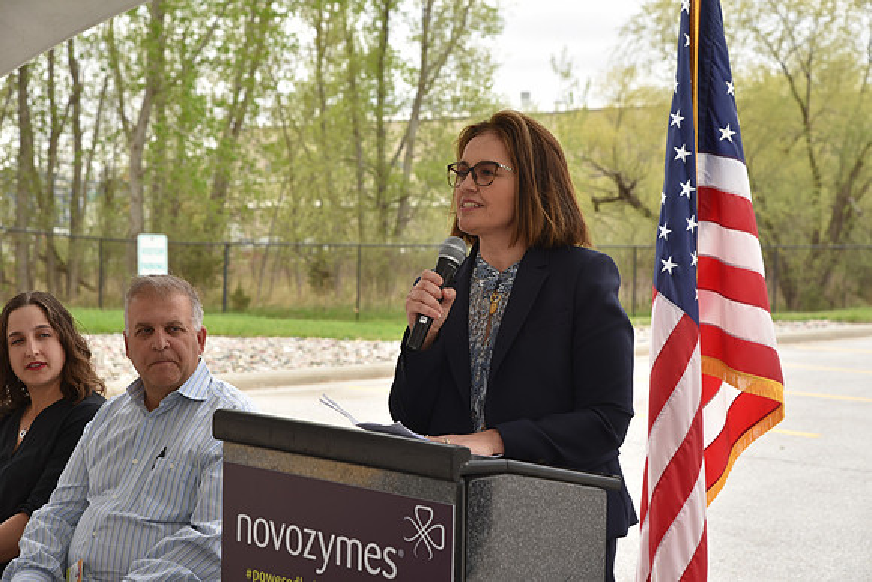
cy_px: 291
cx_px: 436
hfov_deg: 28.8
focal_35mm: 70
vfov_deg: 19.5
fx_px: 1696
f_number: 6.3
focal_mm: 70
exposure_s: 1/160
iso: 100
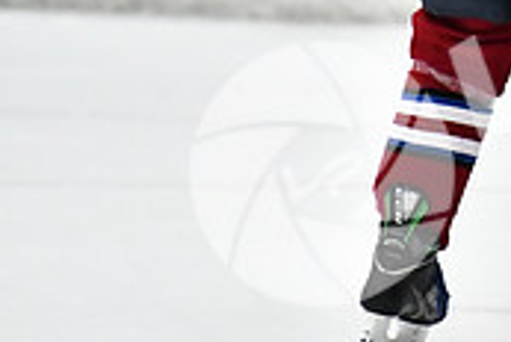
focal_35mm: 1004
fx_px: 14276
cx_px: 845
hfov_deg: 2.0
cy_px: -128
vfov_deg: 1.4
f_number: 2.8
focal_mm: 200
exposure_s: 1/1600
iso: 6400
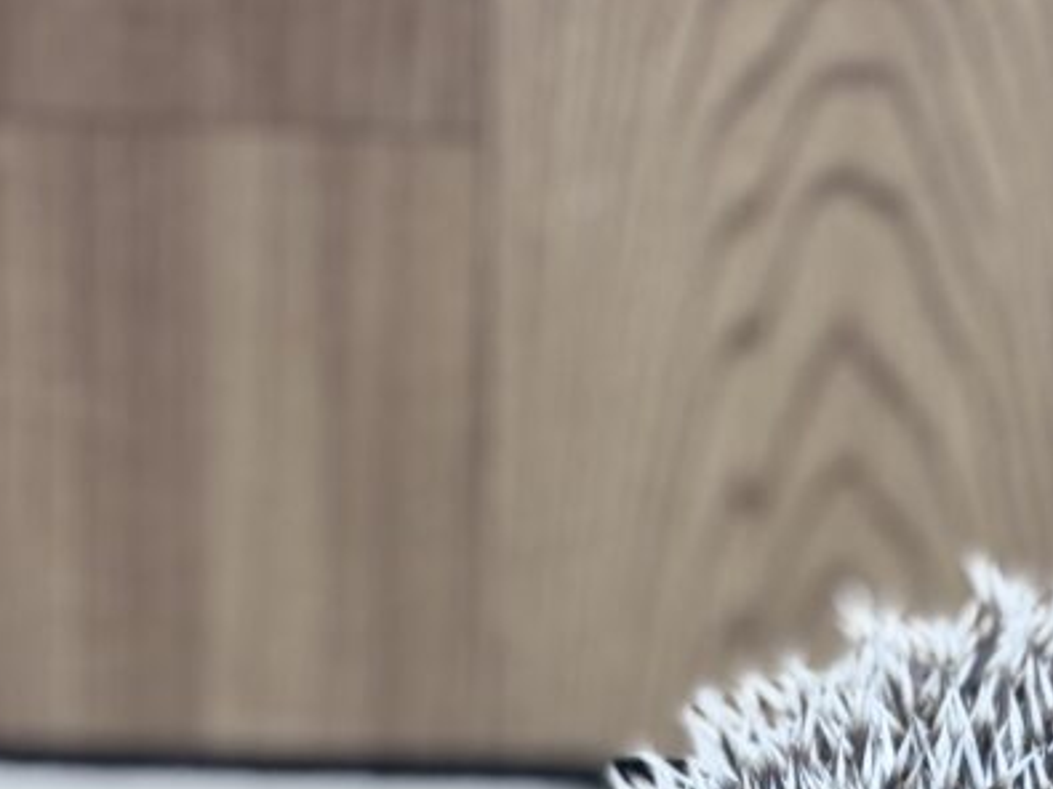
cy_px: 1085
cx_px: 874
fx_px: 4440
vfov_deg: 9.9
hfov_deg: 13.4
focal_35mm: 146
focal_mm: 6.76
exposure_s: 1/103
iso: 100
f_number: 1.78
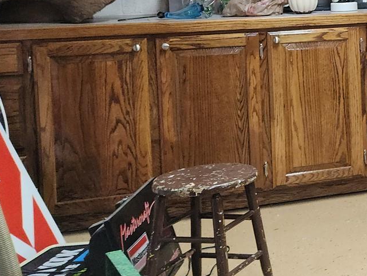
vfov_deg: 19.5
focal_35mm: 73
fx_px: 774
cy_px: -5
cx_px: 548
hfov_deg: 22.1
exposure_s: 1/60
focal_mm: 5.4
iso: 250
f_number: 1.8
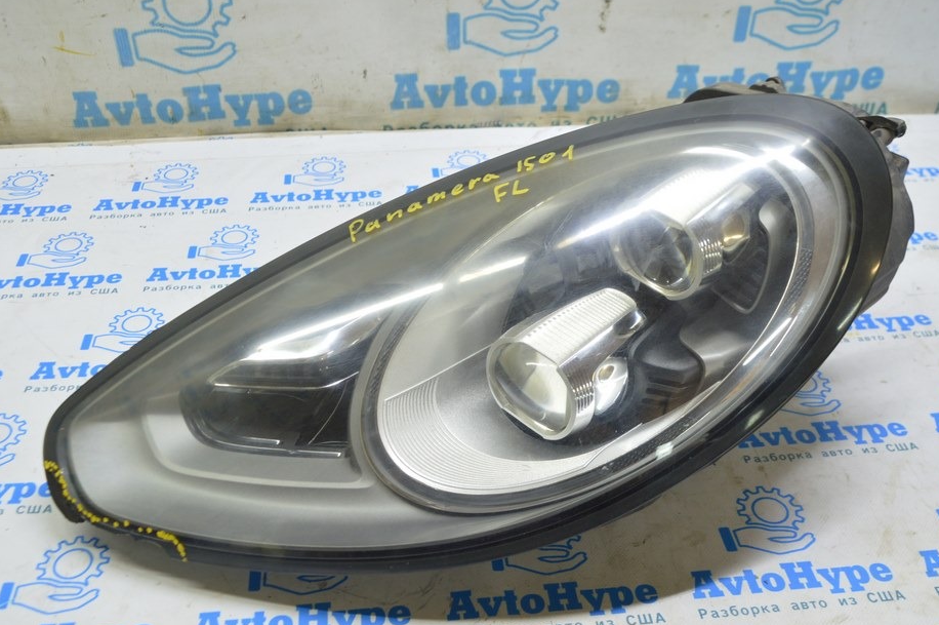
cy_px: 322
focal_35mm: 39
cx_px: 458
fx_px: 1005
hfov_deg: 50.1
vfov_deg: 34.5
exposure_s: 1/20
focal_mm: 23
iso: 400
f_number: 5.6
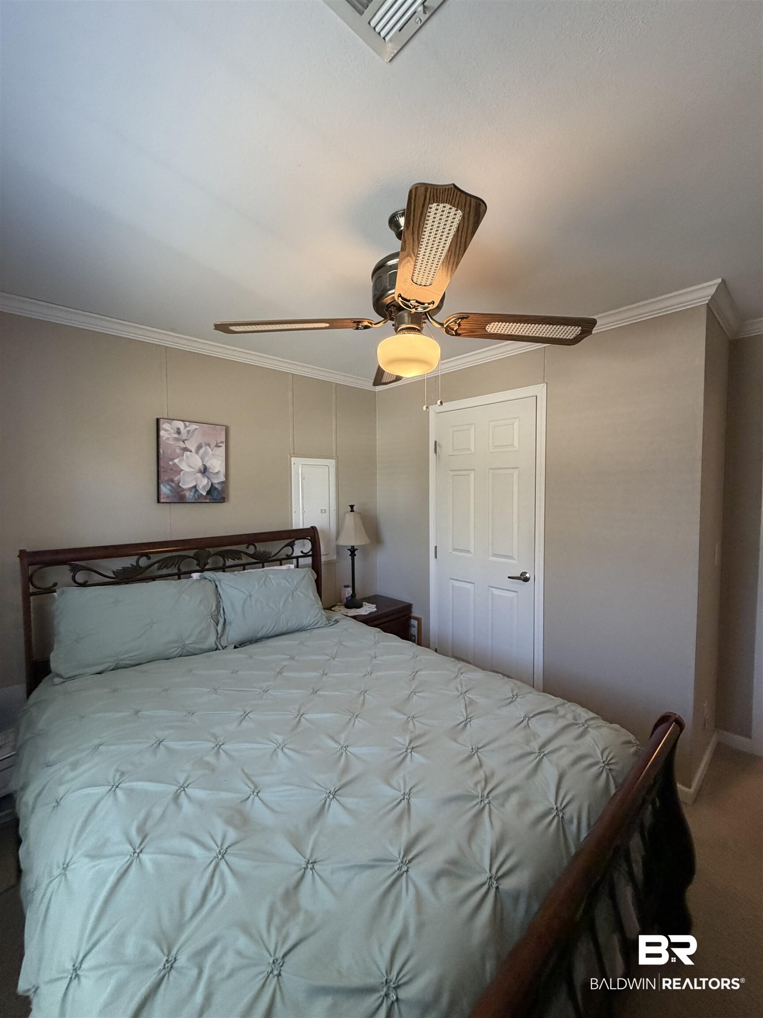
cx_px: 382
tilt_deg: -4.6
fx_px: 411
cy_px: 509
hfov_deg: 85.7
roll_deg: +0.5
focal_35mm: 14
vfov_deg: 102.1
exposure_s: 1/60
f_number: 2.2
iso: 250
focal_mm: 2.22
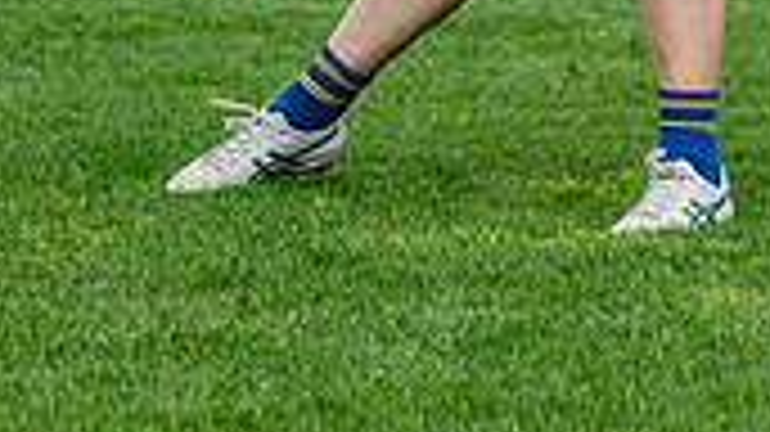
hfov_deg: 2.9
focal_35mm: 736
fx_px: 15020
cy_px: -292
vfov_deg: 1.6
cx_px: -558
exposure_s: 1/1600
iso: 800
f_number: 6.3
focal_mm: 190
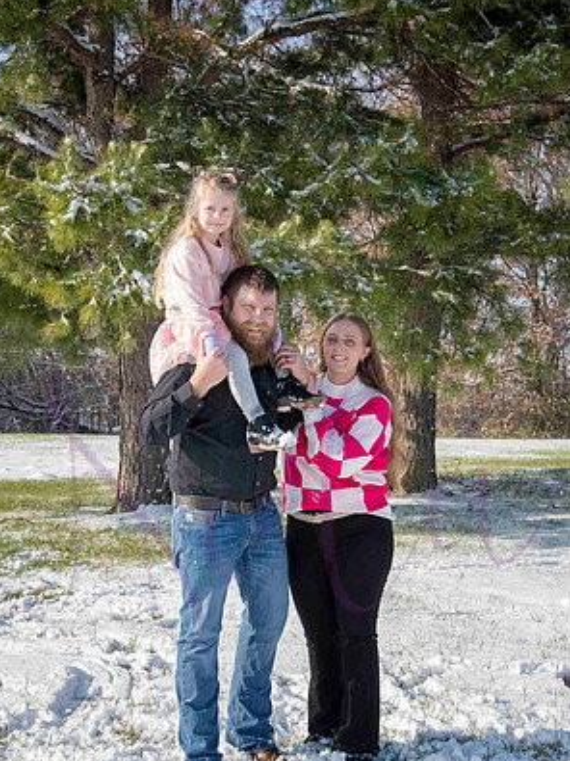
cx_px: 283
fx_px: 1516
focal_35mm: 69
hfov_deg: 21.3
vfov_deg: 28.2
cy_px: 393
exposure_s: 1/2000
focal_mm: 42
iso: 800
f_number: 6.3
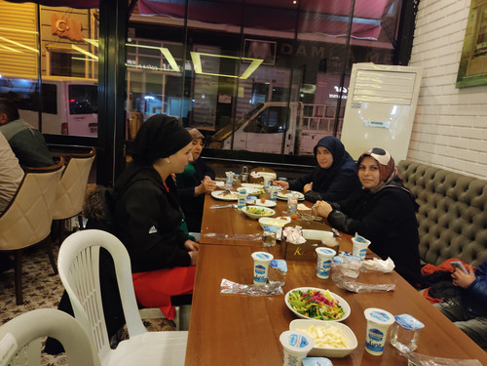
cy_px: 183
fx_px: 366
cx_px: 244
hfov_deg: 67.3
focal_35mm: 26
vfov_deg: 53.1
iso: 3028
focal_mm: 4.74
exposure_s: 1/17
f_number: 1.79
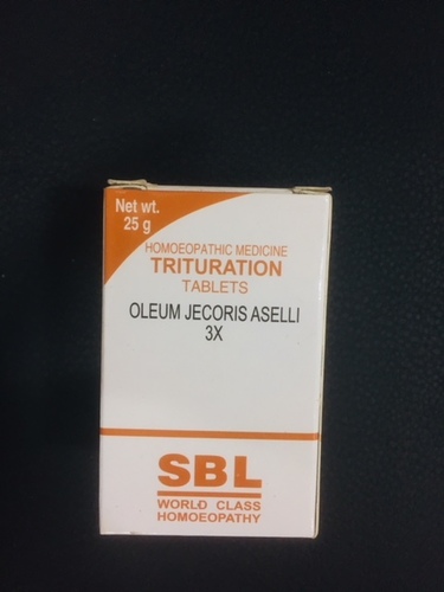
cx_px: 222
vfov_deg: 61.7
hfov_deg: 48.2
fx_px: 496
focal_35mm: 29
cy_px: 296
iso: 80
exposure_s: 1/33
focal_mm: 4.15
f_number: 2.2
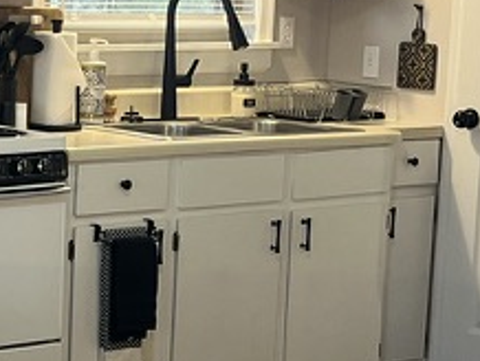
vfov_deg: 12.2
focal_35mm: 122
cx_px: -75
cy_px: 249
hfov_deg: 15.6
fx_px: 1694
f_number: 1.6
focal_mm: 5.1
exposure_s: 1/60
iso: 200
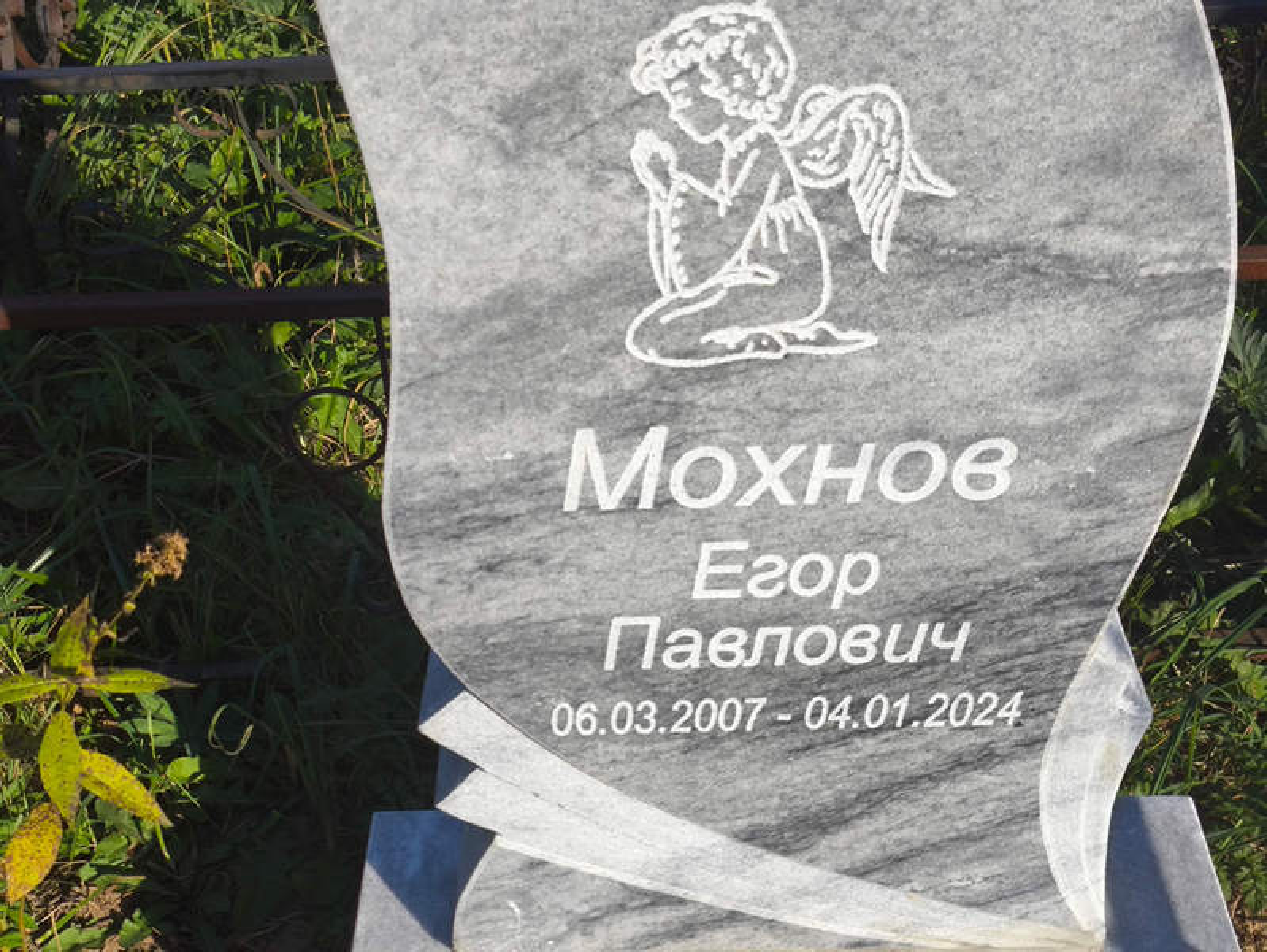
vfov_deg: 29.1
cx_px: 634
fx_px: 1831
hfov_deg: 38.2
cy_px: 476
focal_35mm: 50
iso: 50
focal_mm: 4.71
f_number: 1.7
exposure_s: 1/1201
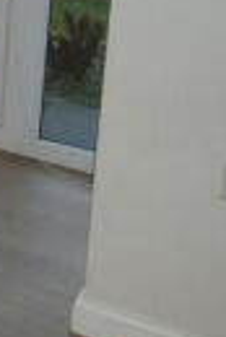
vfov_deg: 19.9
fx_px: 873
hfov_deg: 10.1
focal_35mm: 93
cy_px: -115
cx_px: -487
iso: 160
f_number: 2.8
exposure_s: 1/60
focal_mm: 3.6
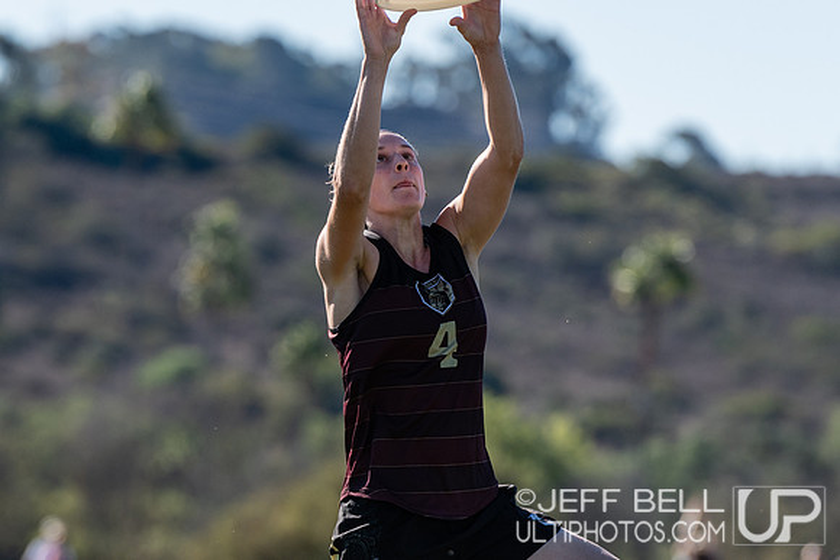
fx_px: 10033
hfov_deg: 4.8
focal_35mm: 430
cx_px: 420
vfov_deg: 3.2
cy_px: 401
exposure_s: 1/2500
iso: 200
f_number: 4
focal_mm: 200
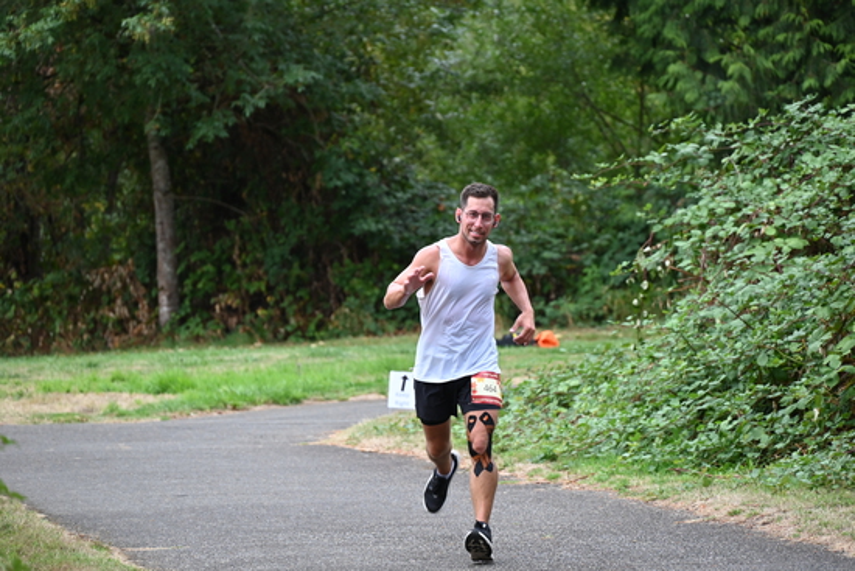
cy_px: 286
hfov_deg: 10.3
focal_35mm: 200
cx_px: 428
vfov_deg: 6.9
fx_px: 4751
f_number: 6.3
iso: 800
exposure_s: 1/250
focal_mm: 200
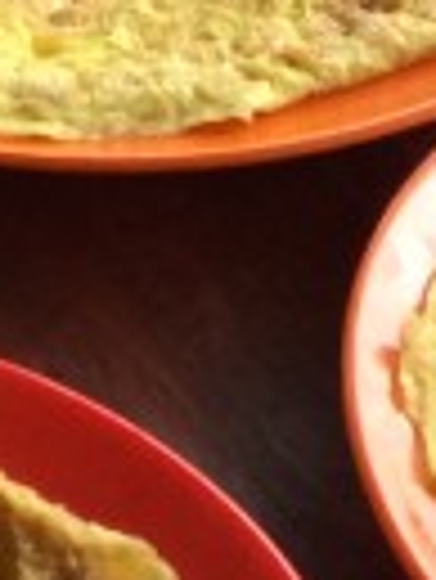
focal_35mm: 238
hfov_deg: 6.2
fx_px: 3990
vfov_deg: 8.2
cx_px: 85
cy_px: 827
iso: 40
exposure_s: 1/30
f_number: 2.2
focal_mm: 4.12
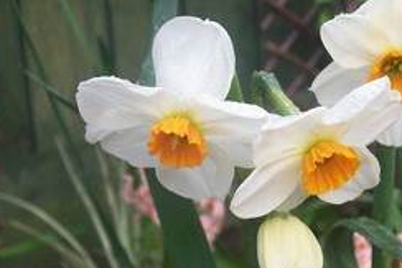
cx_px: 341
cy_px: 127
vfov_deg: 13.1
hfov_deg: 19.2
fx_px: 1173
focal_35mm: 105
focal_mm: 9.4
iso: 80
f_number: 3.4
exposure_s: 1/148
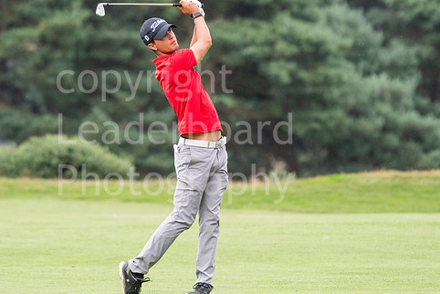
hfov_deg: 3.2
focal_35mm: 650
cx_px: 176
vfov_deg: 2.1
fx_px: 7949
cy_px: 137
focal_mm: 360
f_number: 5.6
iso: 2000
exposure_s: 1/1250
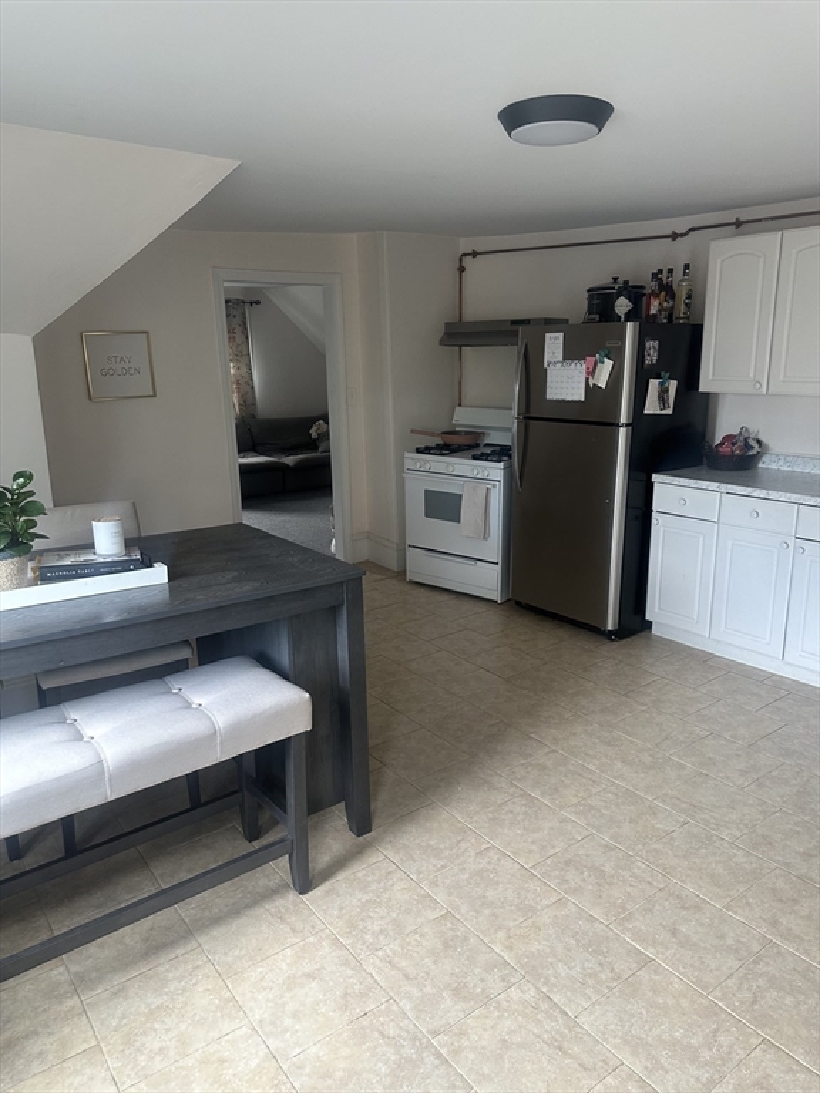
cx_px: 410
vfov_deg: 71.6
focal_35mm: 24
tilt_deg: -13.3
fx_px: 758
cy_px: 546
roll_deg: +0.8
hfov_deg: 56.8
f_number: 1.78
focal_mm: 6.86
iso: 250
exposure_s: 1/80
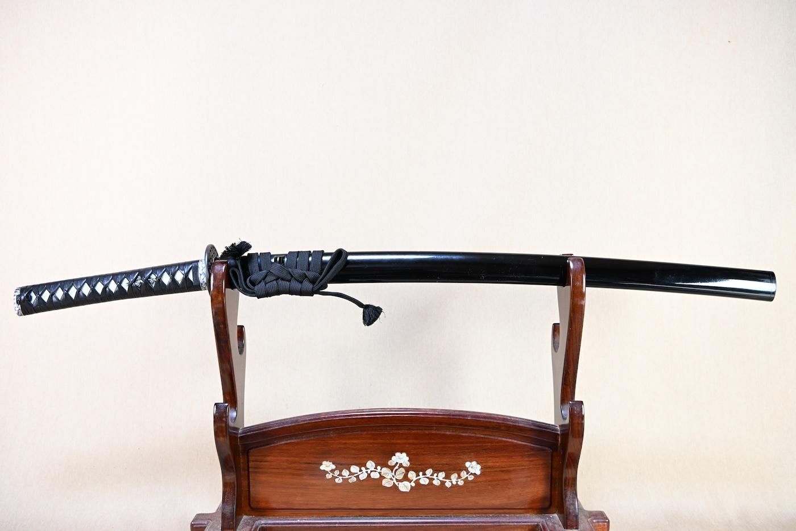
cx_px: 398
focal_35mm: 30
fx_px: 663
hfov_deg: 61.9
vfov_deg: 43.6
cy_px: 266
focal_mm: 20
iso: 100
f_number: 3.5
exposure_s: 1/2
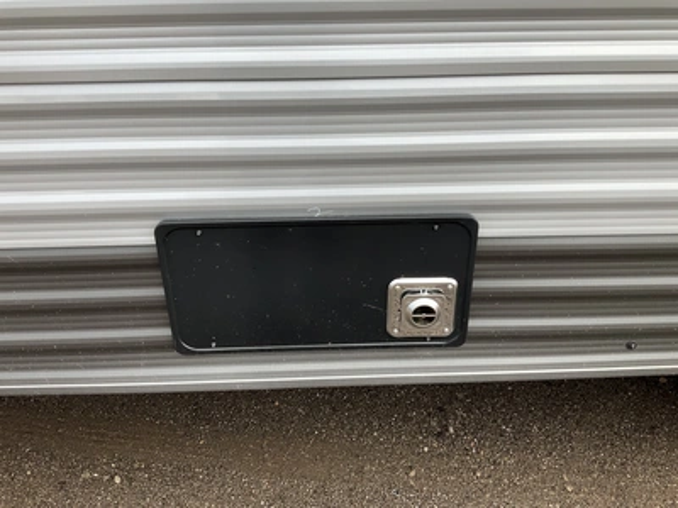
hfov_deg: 61.7
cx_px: 339
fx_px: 568
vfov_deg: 48.2
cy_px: 254
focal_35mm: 29
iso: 20
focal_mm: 3
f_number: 1.8
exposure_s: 1/193
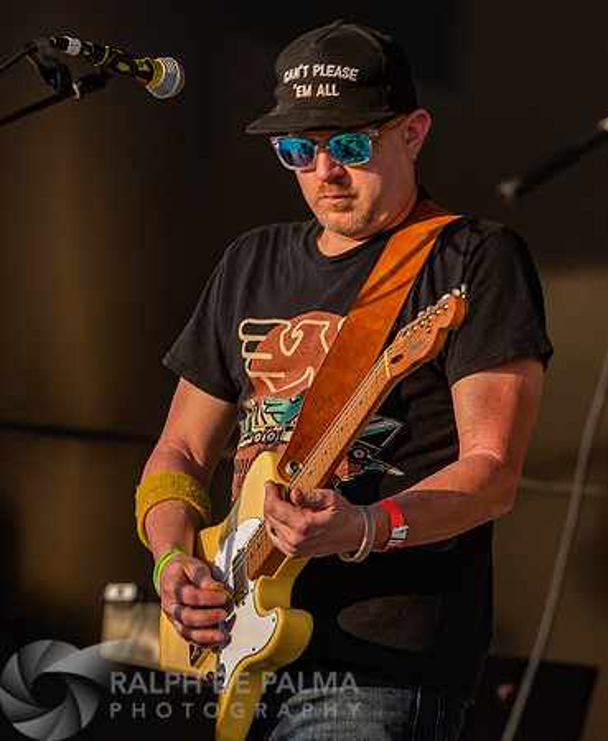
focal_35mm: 379
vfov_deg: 5.1
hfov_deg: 4.2
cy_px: 379
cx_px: 309
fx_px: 8388
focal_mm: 200
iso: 125
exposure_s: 1/160
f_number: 5.6
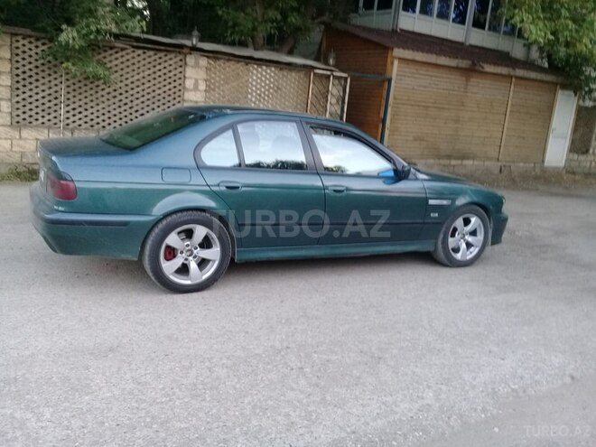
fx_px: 534
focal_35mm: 31
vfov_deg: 45.4
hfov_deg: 58.4
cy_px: 224
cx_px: 298
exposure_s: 1/33
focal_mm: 3.3
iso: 125
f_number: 2.2
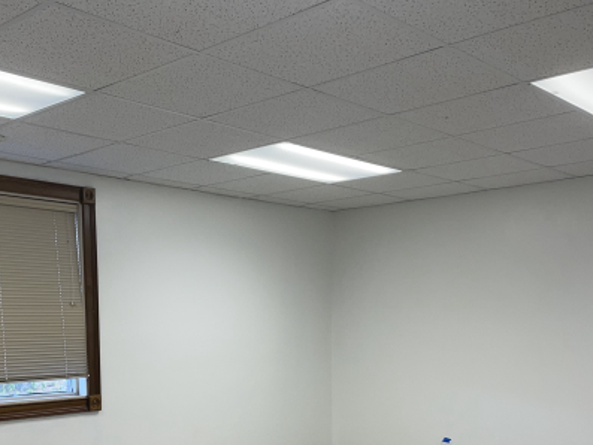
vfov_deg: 33.3
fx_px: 720
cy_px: 364
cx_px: 205
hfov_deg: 44.2
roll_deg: +0.6
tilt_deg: -3.7
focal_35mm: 42
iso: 50
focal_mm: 5.1
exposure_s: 1/120
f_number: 1.6
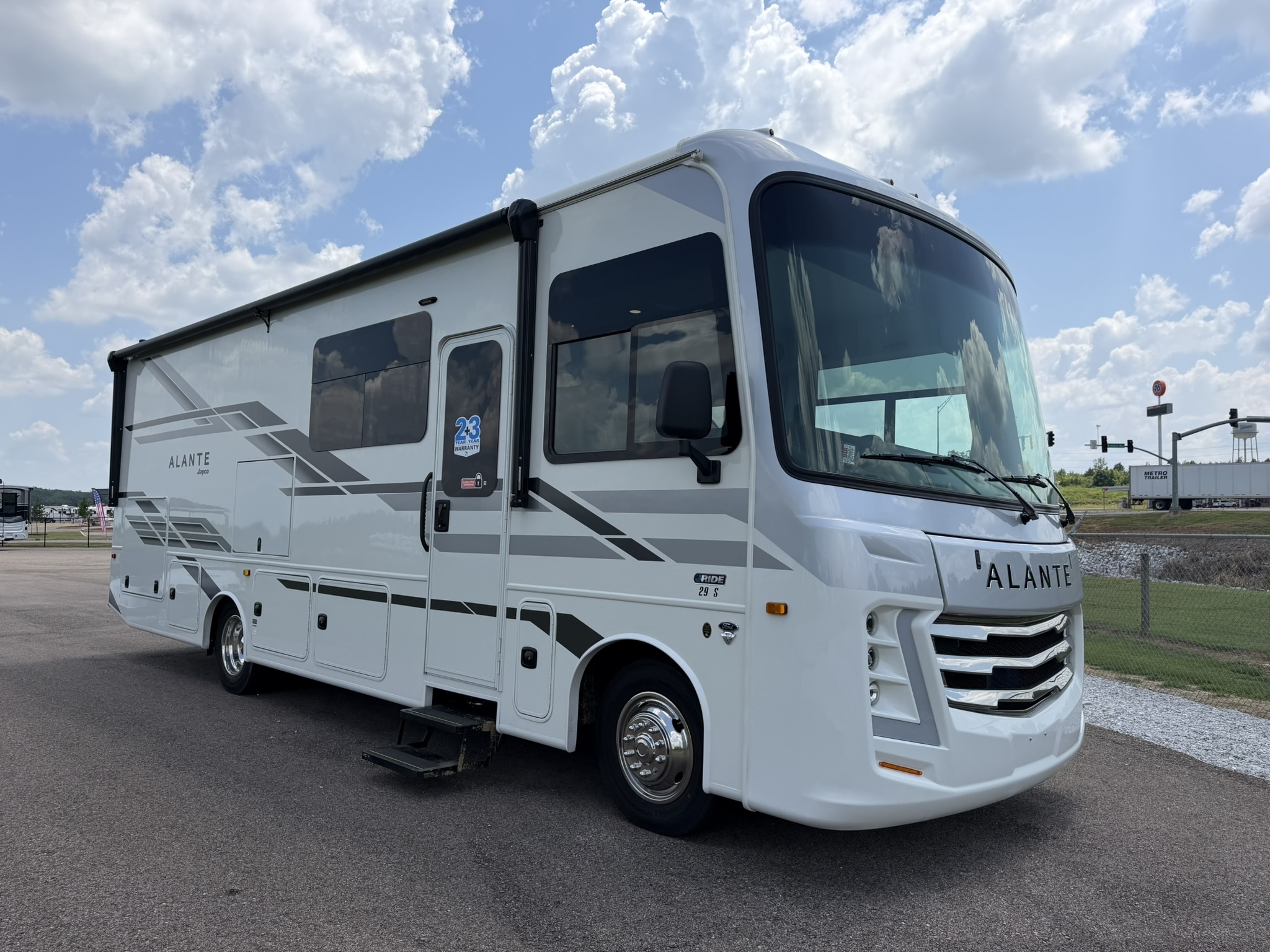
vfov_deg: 56.8
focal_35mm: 24
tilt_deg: +2.9
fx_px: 881
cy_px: 476
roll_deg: +0.7
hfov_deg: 71.6
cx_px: 635
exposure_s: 1/6173
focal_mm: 6.76
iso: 80
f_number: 1.78
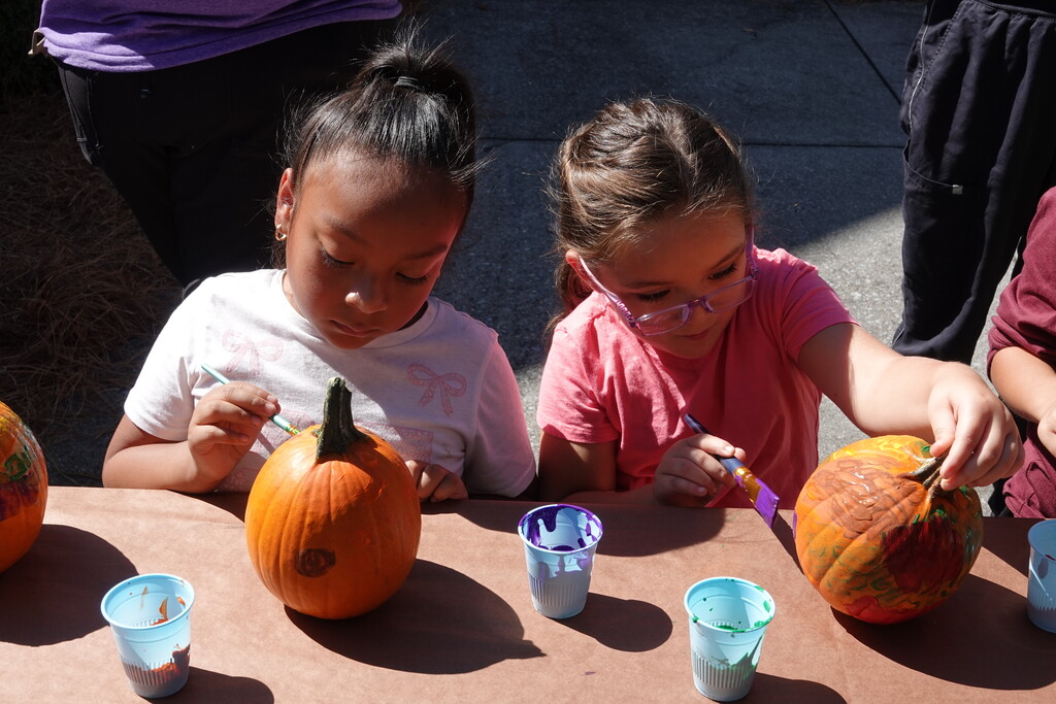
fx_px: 1408
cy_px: 352
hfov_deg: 41.1
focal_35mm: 48
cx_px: 528
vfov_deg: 28.1
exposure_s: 1/250
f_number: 6.3
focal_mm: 17.55
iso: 100
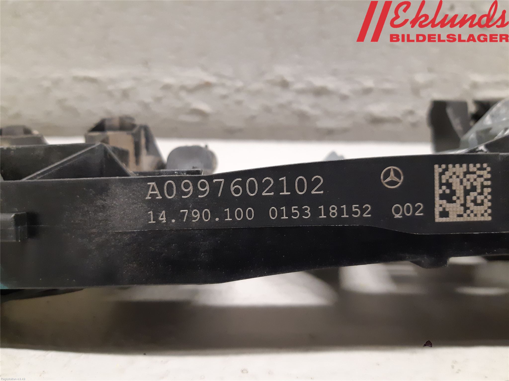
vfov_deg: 53.1
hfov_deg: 67.3
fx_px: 382
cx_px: 254
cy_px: 190
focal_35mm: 26
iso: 250
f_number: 1.7
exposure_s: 1/33
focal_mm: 3.93
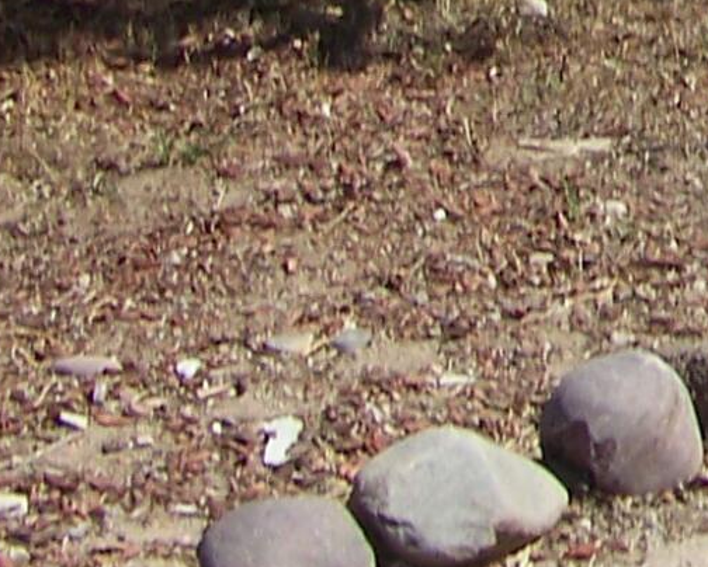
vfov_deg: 7.1
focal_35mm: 209
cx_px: 1438
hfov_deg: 8.7
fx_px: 4383
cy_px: -633
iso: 64
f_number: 4
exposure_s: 1/640
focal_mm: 5.85
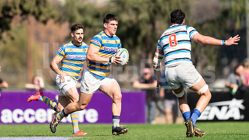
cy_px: 41
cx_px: 106
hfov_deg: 2.9
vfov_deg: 1.7
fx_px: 4840
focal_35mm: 733
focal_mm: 400
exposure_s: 1/1250
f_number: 2.8
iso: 100
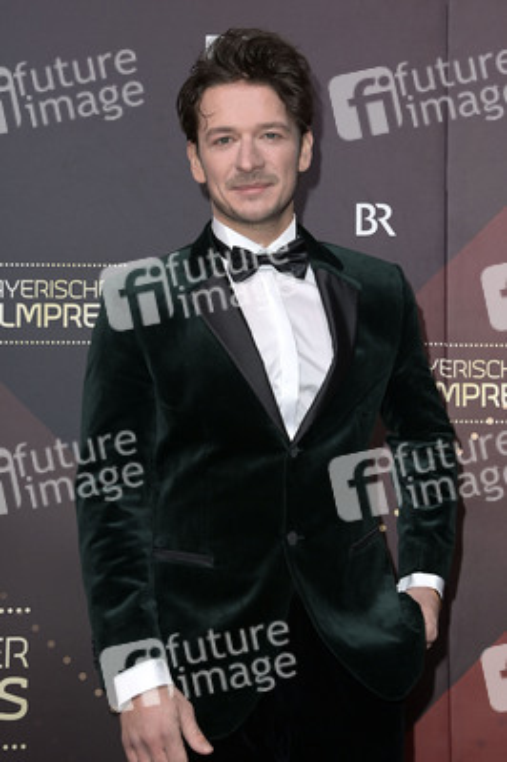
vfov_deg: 34.5
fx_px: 1227
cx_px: 254
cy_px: 381
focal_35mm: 58
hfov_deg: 23.3
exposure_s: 1/250
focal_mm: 58
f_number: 5.6
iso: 640
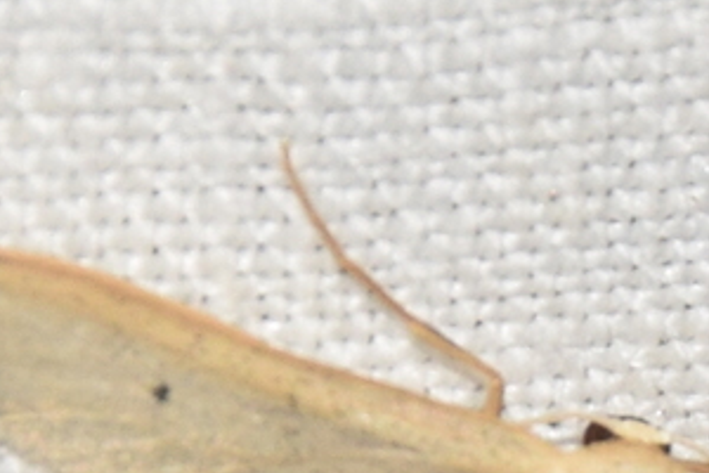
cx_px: 586
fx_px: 13253
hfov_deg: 3.1
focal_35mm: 673
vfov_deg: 2.0
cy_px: 539
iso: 320
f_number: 11
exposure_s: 1/160
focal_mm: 140
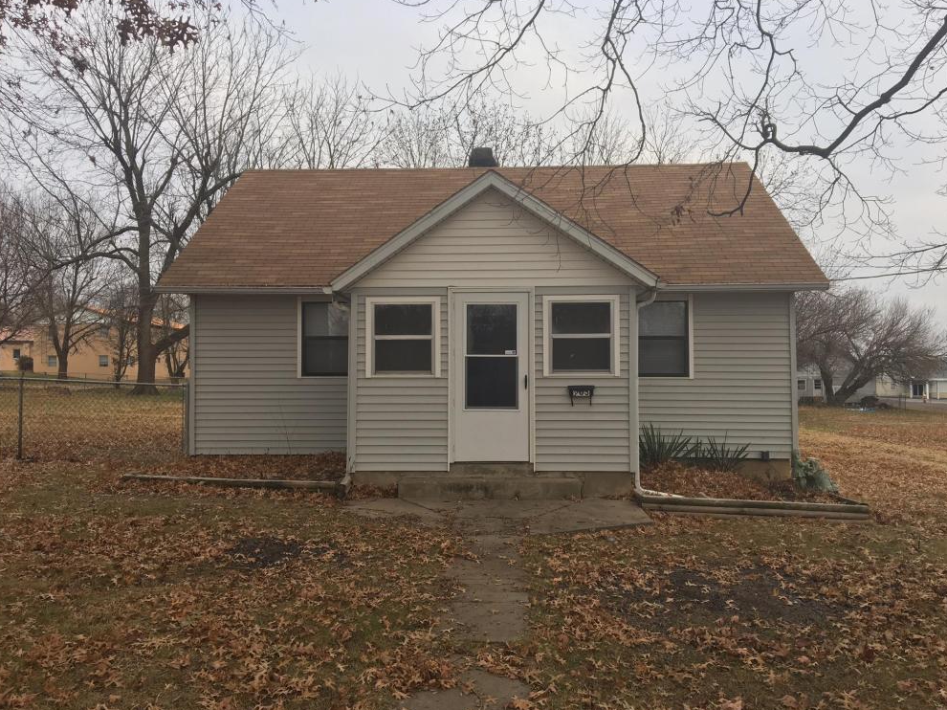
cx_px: 477
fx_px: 821
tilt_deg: +2.9
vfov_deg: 46.8
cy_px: 355
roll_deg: +0.5
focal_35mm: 30
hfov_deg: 60.0
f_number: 2.2
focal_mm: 4.15
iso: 25
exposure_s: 1/297
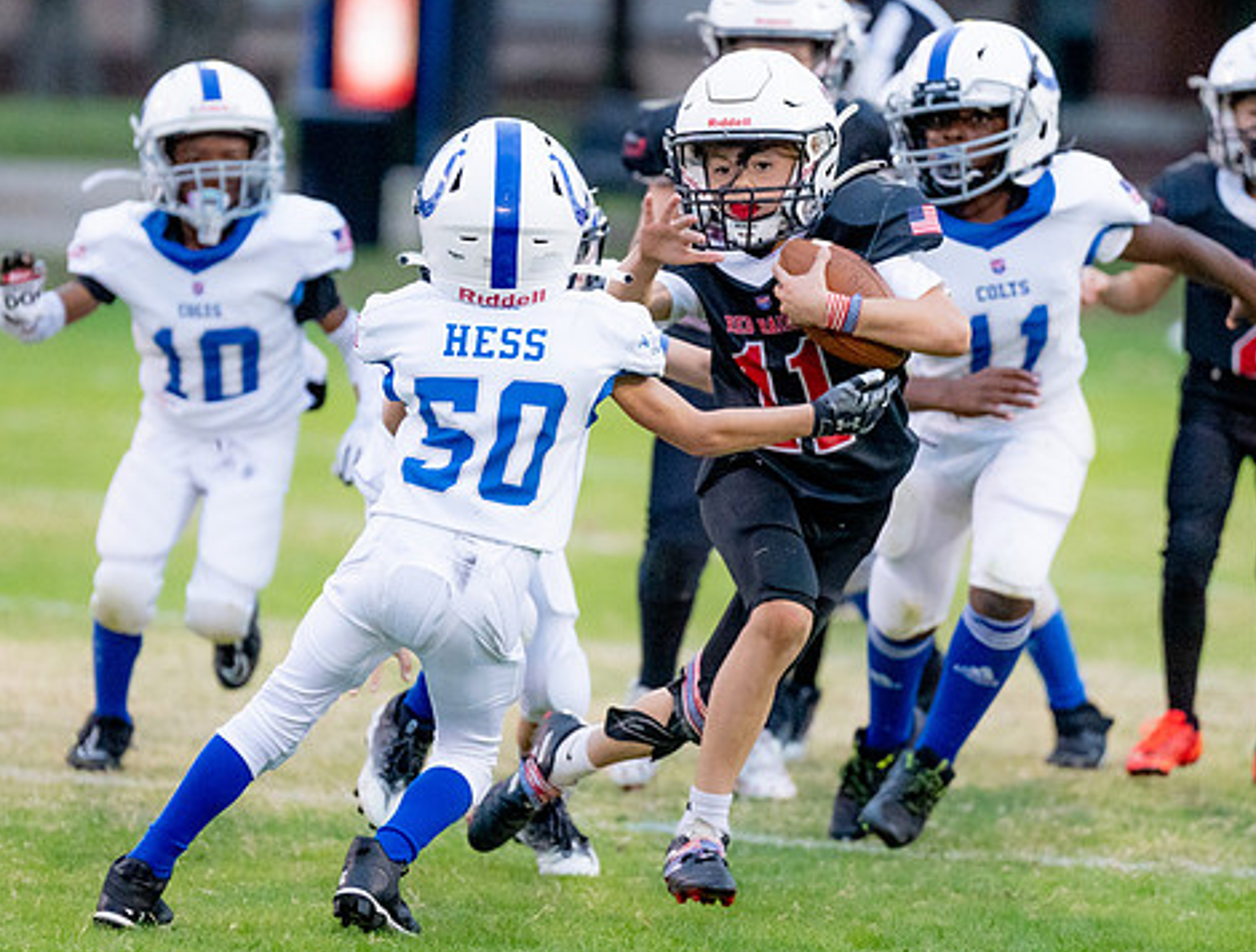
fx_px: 13291
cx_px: 661
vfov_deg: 4.1
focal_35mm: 365
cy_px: 478
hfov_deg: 5.4
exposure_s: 1/1250
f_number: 2.8
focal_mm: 200
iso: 3200
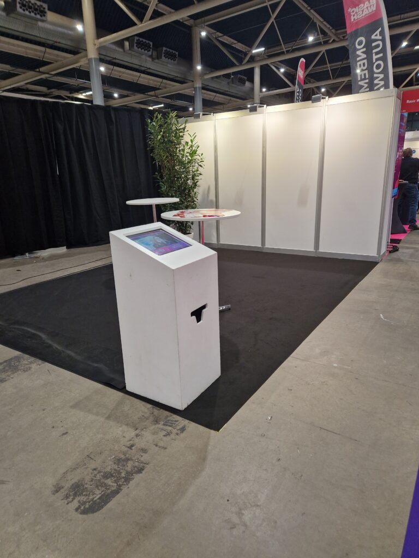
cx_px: 210
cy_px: 279
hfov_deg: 58.9
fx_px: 371
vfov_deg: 73.9
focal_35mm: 23
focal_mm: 5.4
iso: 160
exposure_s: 1/100
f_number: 1.8
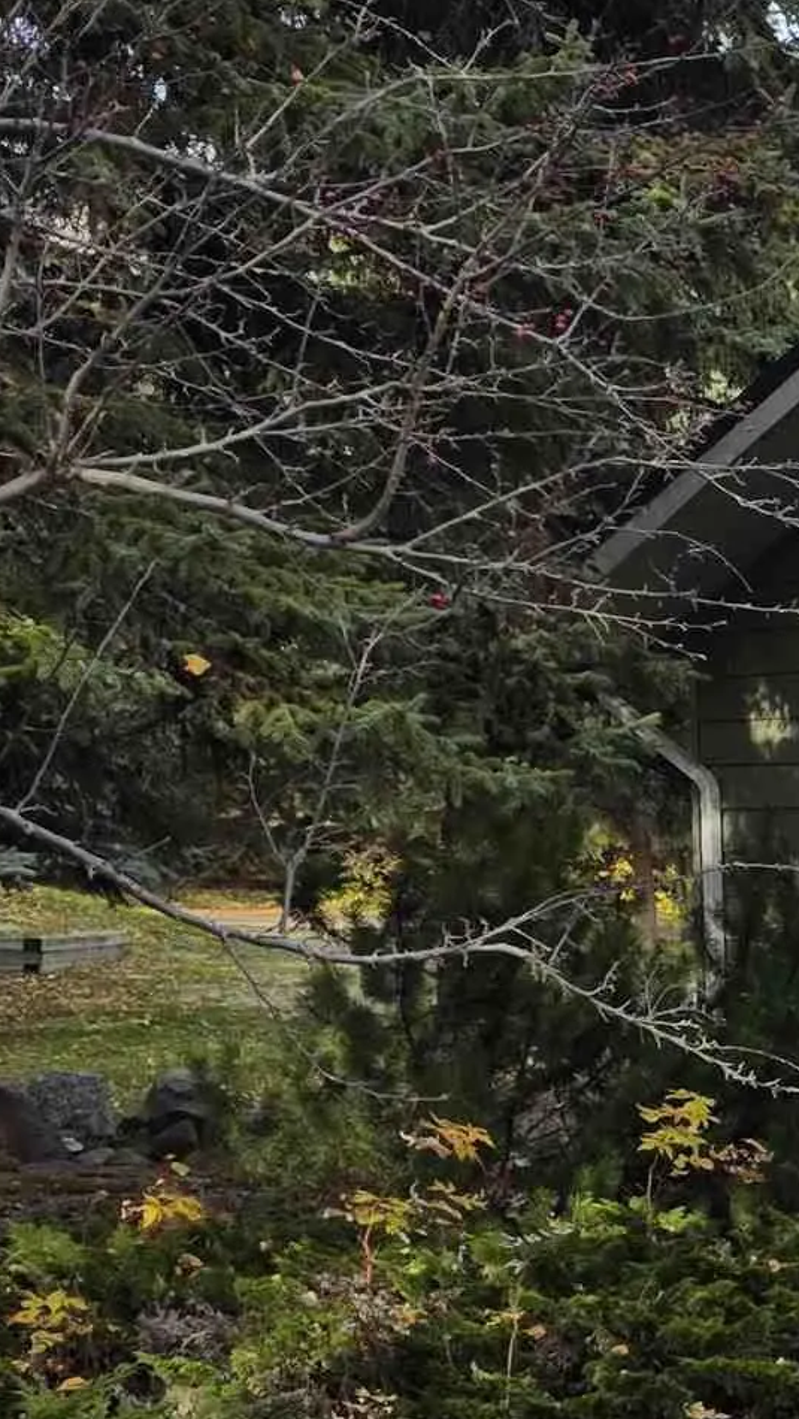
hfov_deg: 12.2
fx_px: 3048
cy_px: 1186
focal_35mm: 81
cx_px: 1861
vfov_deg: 25.6
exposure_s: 1/1780
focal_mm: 6.3
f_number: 1.7
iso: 80
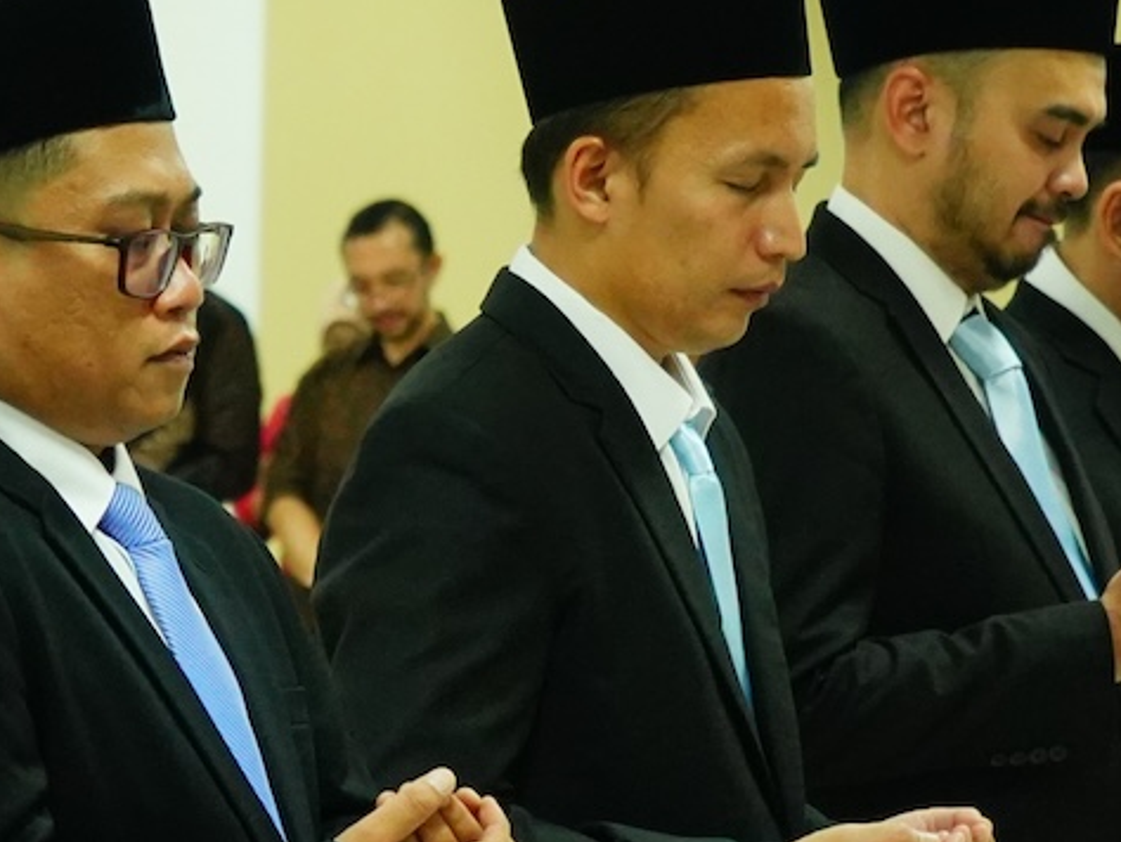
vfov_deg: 6.6
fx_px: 7355
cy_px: 477
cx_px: 367
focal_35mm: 227
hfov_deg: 8.7
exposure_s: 1/100
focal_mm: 70
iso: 5000
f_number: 5.6
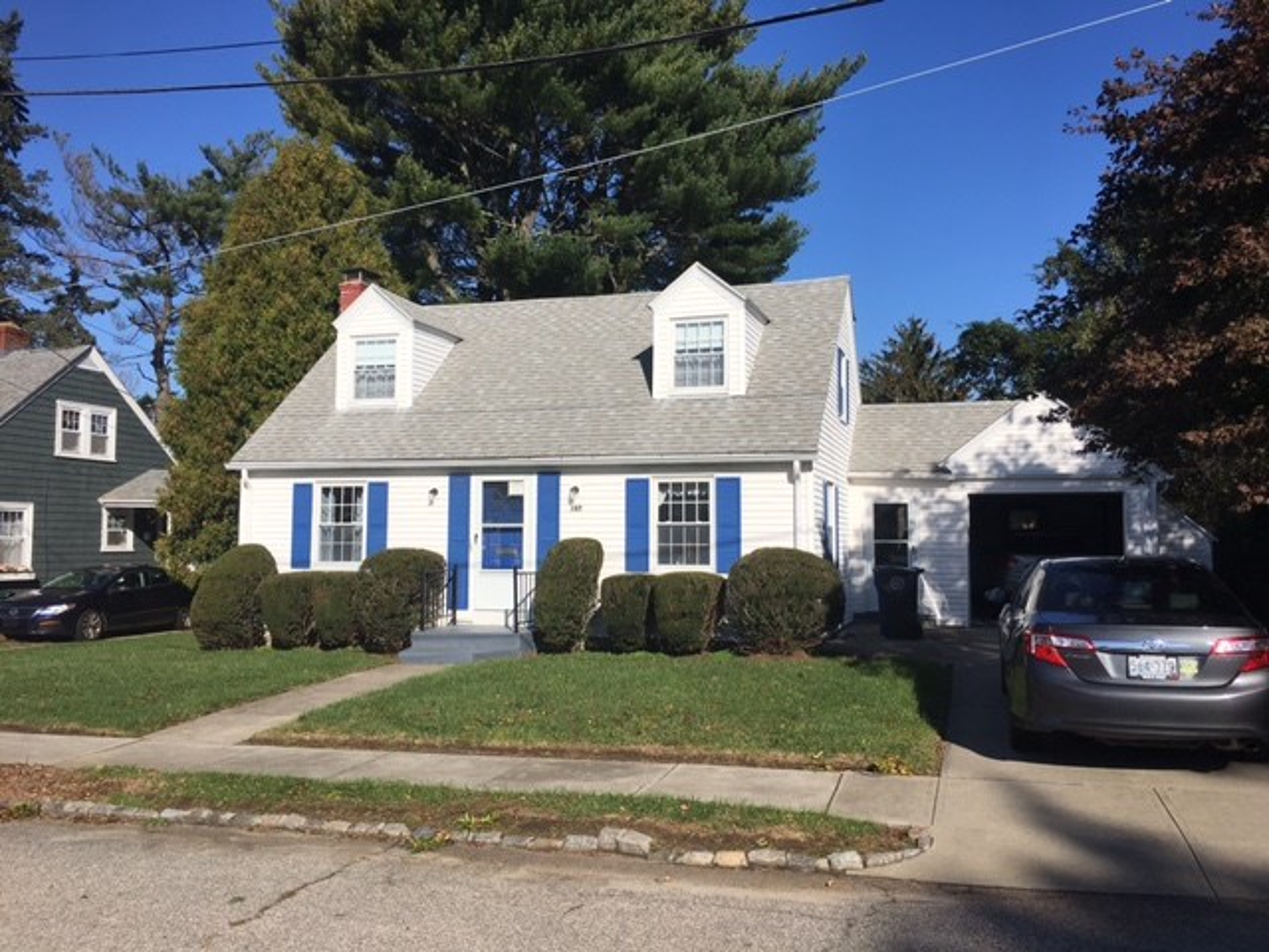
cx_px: 634
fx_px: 1063
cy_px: 476
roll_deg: -0.1
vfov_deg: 48.2
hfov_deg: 61.7
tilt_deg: +3.9
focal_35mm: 29
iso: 25
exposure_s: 1/2849
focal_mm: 4.15
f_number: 2.2
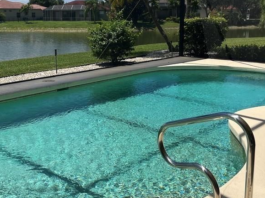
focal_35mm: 46
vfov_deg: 31.2
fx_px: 352
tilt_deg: -7.4
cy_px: 63
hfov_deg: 41.0
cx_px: 102
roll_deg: +0.7
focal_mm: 5.1
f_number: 1.6
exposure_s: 1/3049
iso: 50
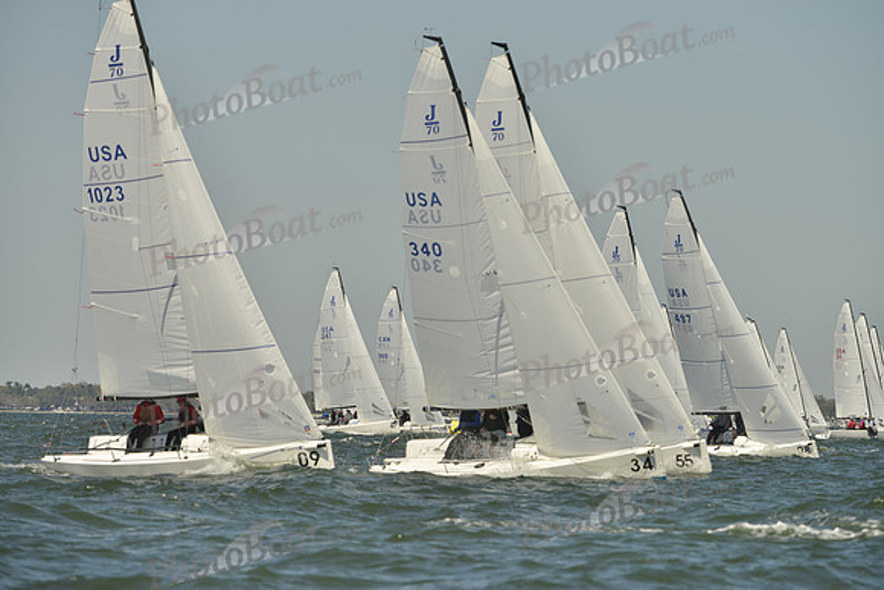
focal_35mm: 290
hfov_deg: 7.1
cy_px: 295
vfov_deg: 4.7
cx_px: 442
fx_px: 7122
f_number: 9
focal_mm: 290
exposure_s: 1/1250
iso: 280
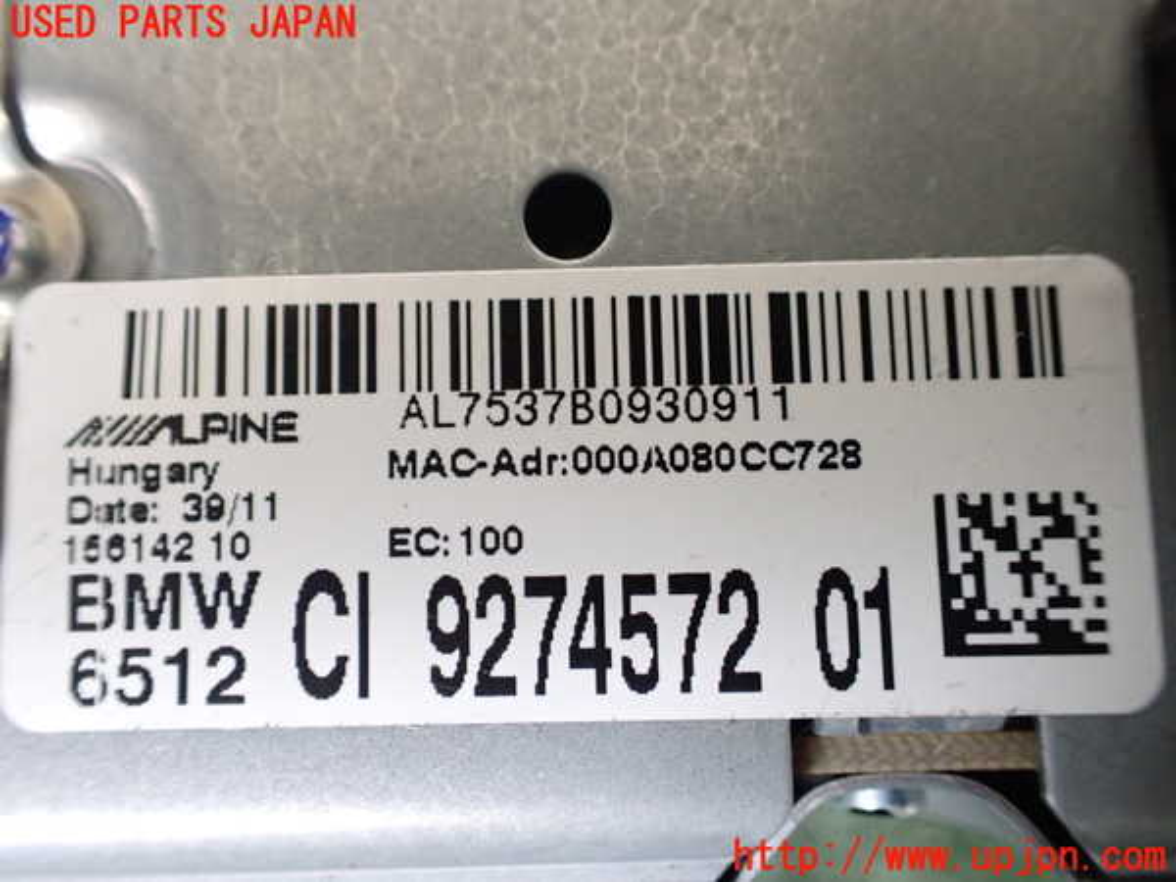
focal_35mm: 30
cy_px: 441
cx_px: 588
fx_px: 1019
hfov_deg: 60.0
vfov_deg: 46.8
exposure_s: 1/125
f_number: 2.3
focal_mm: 5.4
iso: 800
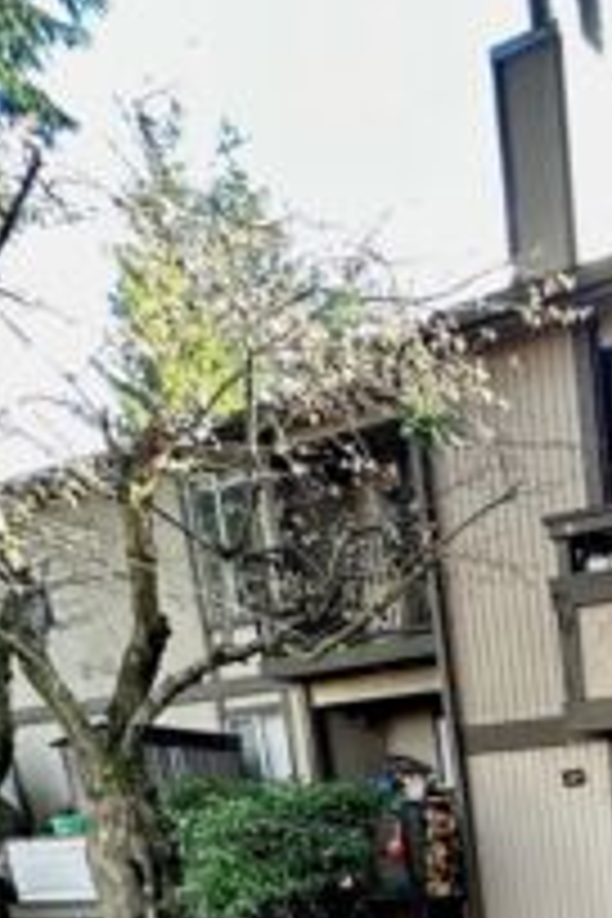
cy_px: 1109
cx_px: 864
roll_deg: +0.9
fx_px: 969
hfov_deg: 27.1
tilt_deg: -12.9
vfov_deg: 37.7
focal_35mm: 38
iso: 125
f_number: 2.2
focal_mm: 2.22
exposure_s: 1/99
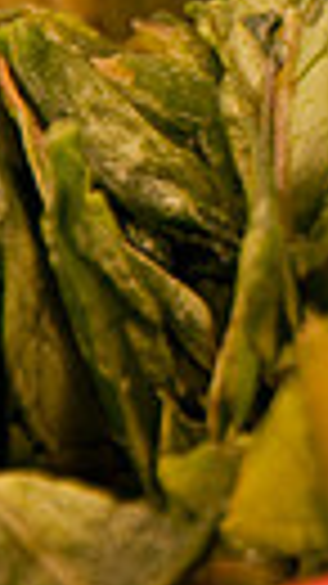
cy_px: -61
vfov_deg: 2.6
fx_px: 13051
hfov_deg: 1.4
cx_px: 1042
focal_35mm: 843
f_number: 7.1
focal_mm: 120
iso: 200
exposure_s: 1/200
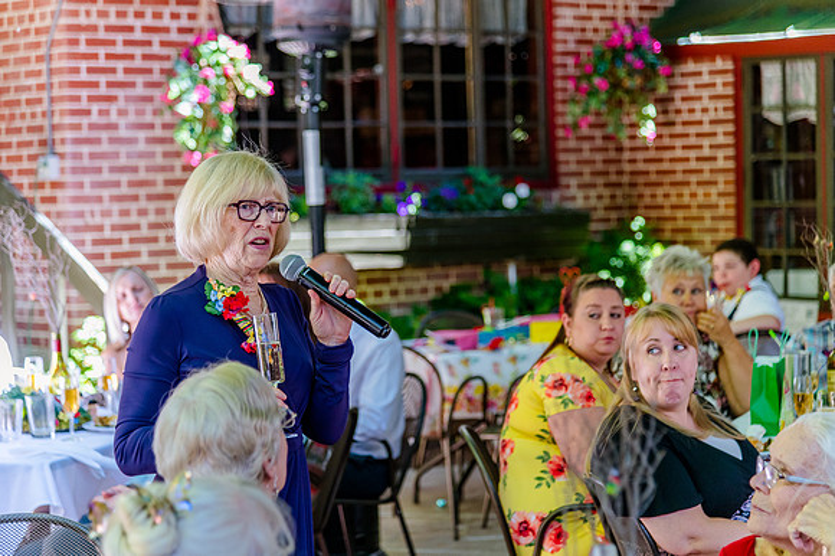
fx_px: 2224
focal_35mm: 96
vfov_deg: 14.2
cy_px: 278
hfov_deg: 21.3
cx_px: 415
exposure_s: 1/500
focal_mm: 95
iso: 1600
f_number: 4
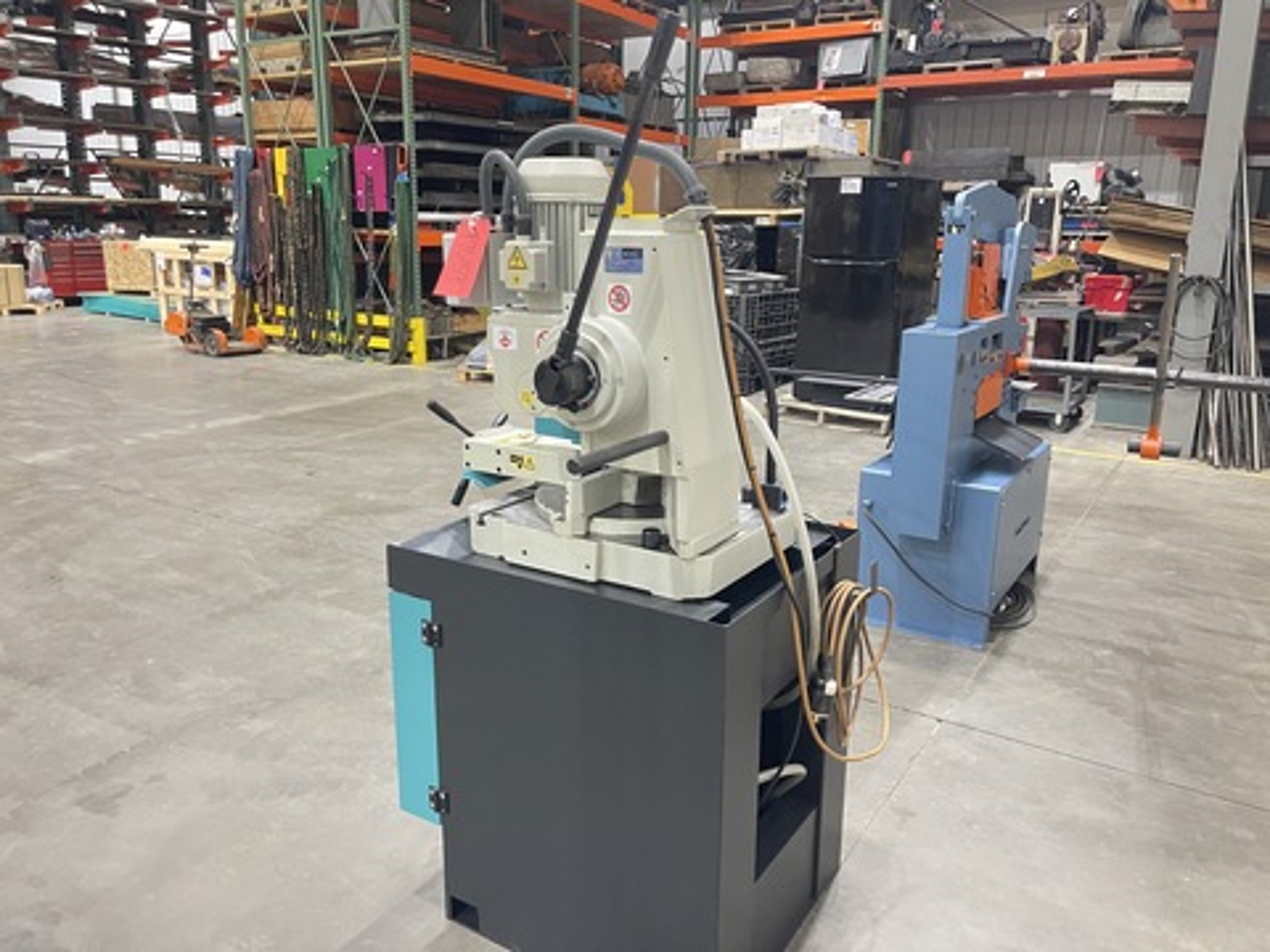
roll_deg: -0.5
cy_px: 476
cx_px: 635
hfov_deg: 69.4
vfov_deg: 54.9
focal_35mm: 25
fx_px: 917
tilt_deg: -13.7
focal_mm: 5.1
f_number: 1.6
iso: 500
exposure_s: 1/40
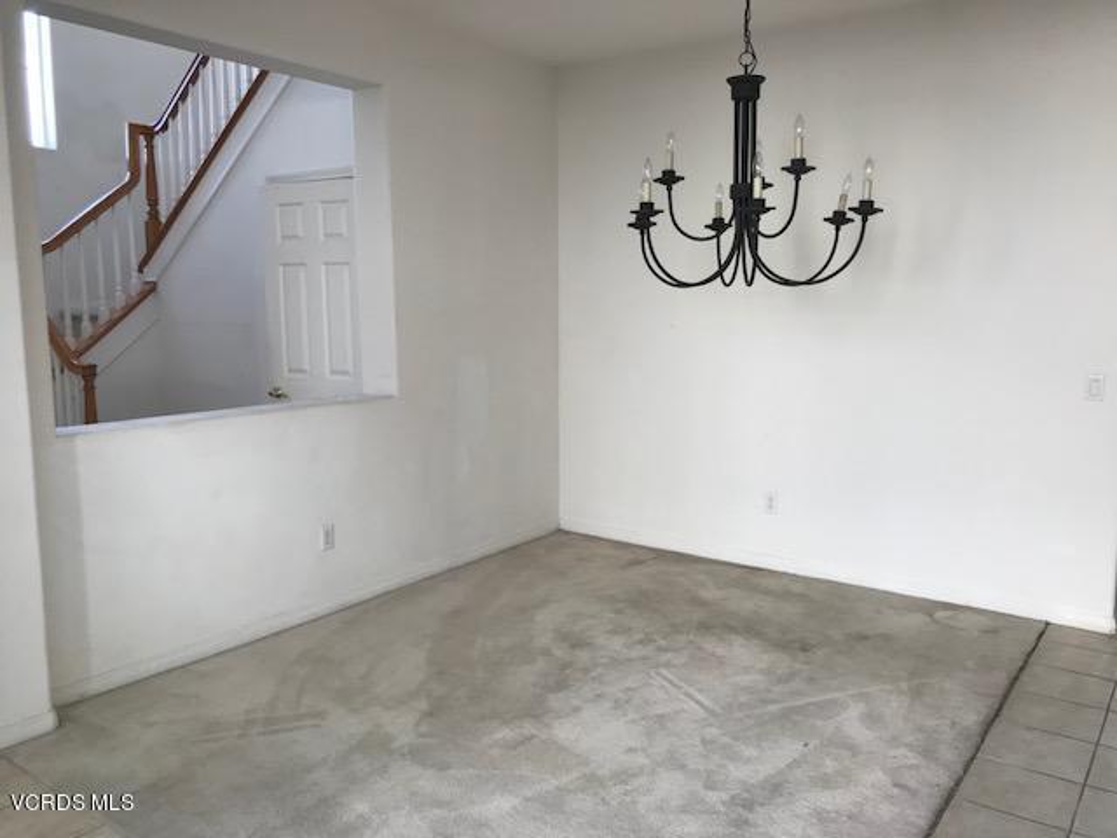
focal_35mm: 28
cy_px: 419
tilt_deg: -5.9
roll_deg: -1.2
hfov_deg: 63.4
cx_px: 558
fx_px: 904
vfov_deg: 49.7
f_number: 1.8
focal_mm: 3.99
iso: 40
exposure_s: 1/120
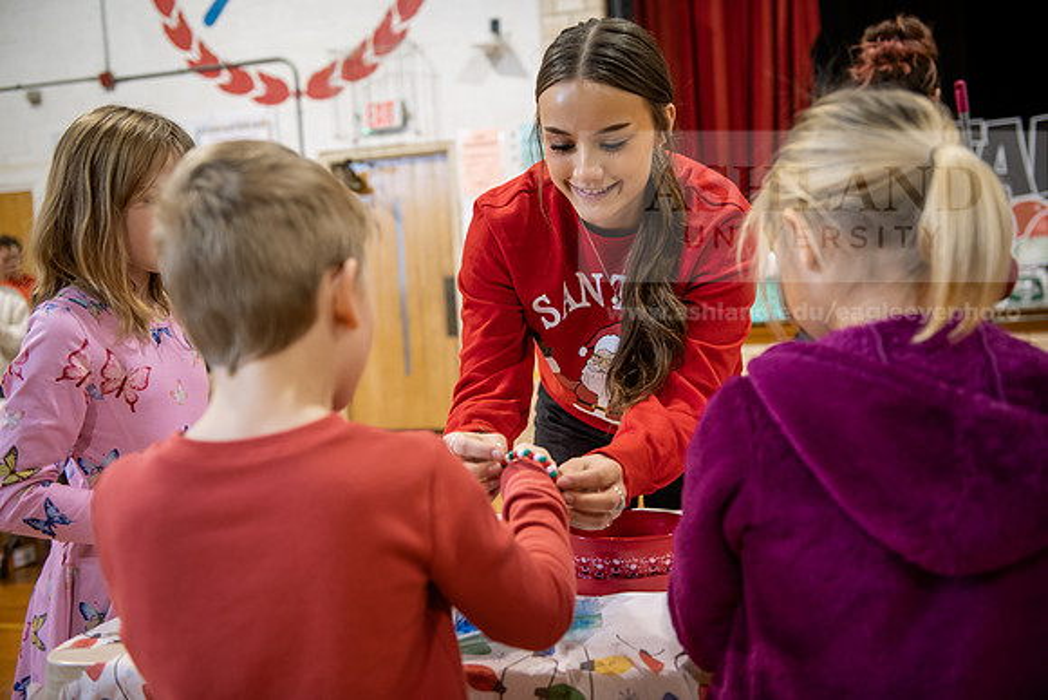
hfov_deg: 50.7
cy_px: 350
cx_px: 524
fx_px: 1106
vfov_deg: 35.1
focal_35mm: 38
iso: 1000
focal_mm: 38
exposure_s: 1/160
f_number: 3.2
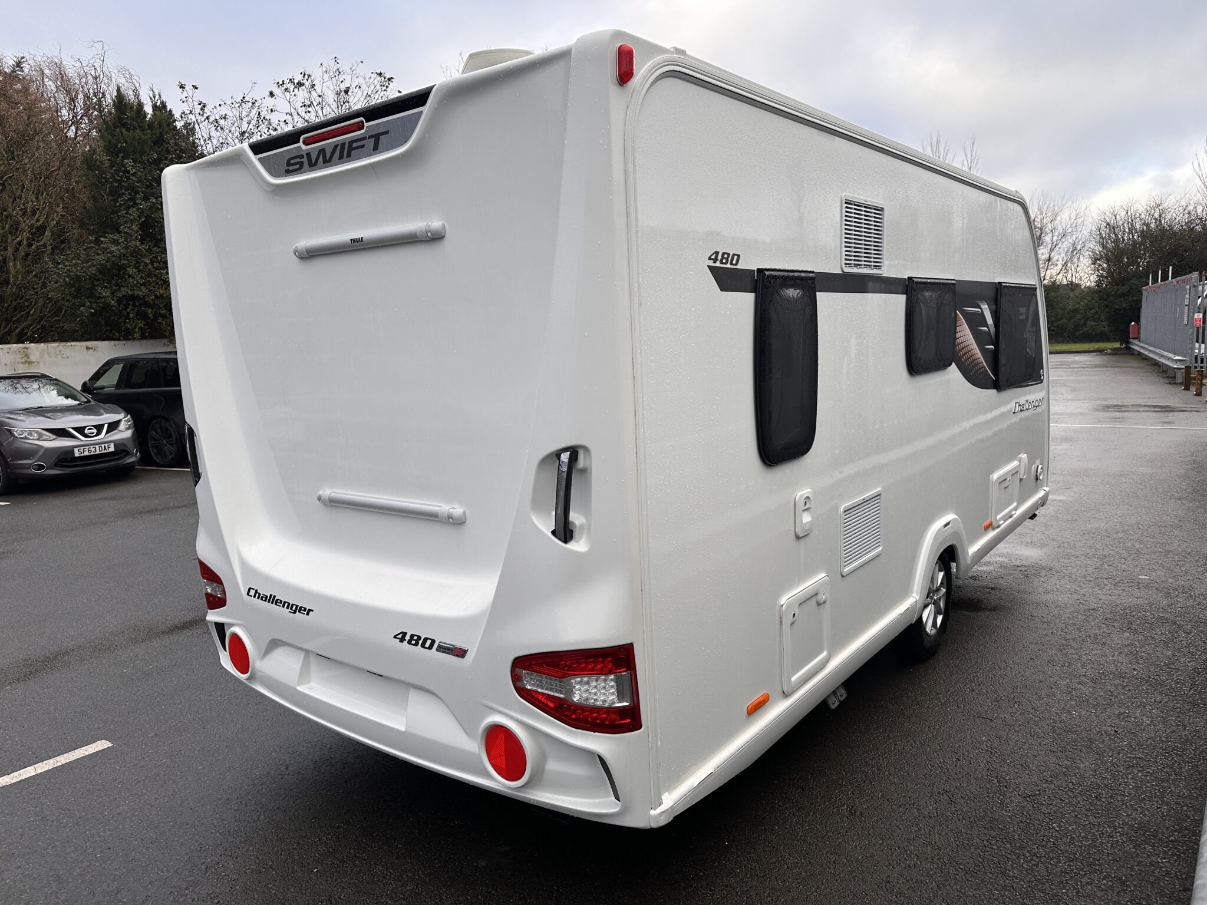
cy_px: 452
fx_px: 837
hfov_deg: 71.6
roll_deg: +1.9
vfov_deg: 56.8
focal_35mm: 24
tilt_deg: -9.6
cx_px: 604
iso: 80
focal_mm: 6.86
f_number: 1.78
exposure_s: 1/663
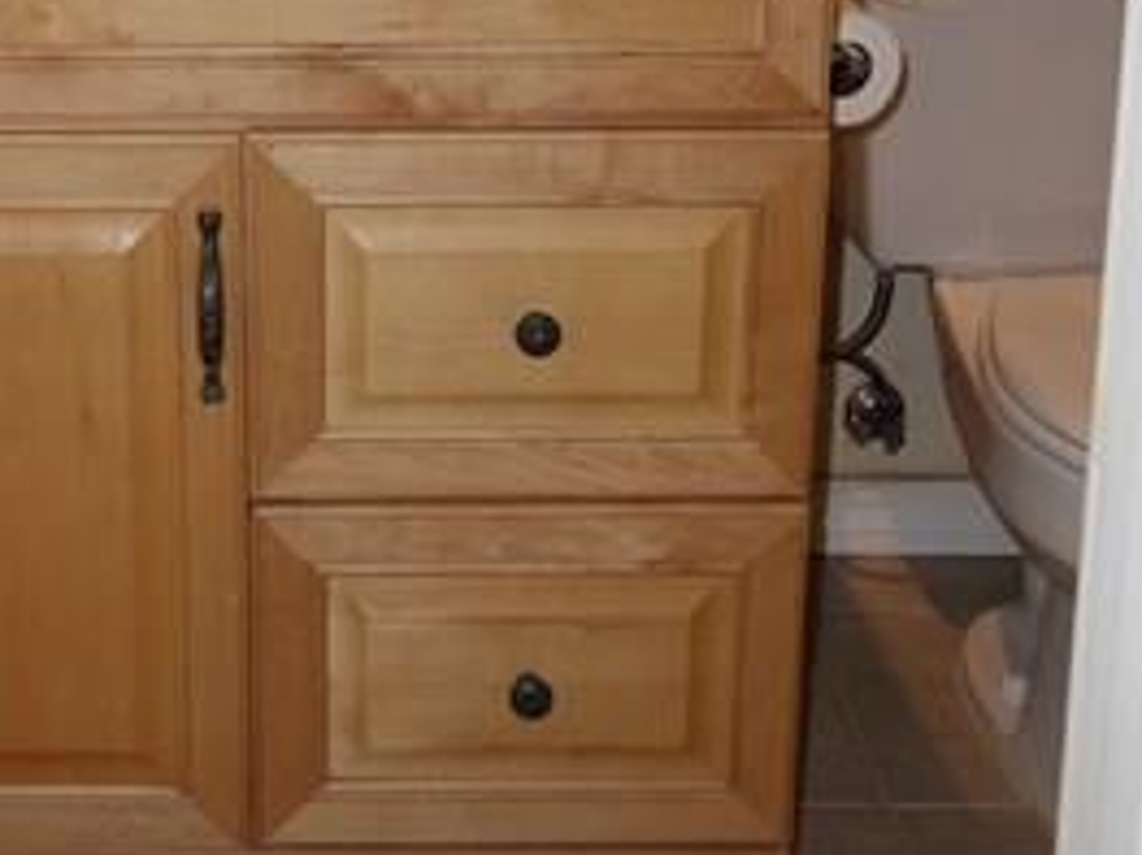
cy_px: -100
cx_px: 274
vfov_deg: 24.3
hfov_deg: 33.6
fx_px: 1847
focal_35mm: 56
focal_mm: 5
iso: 100
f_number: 2.8
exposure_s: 1/60
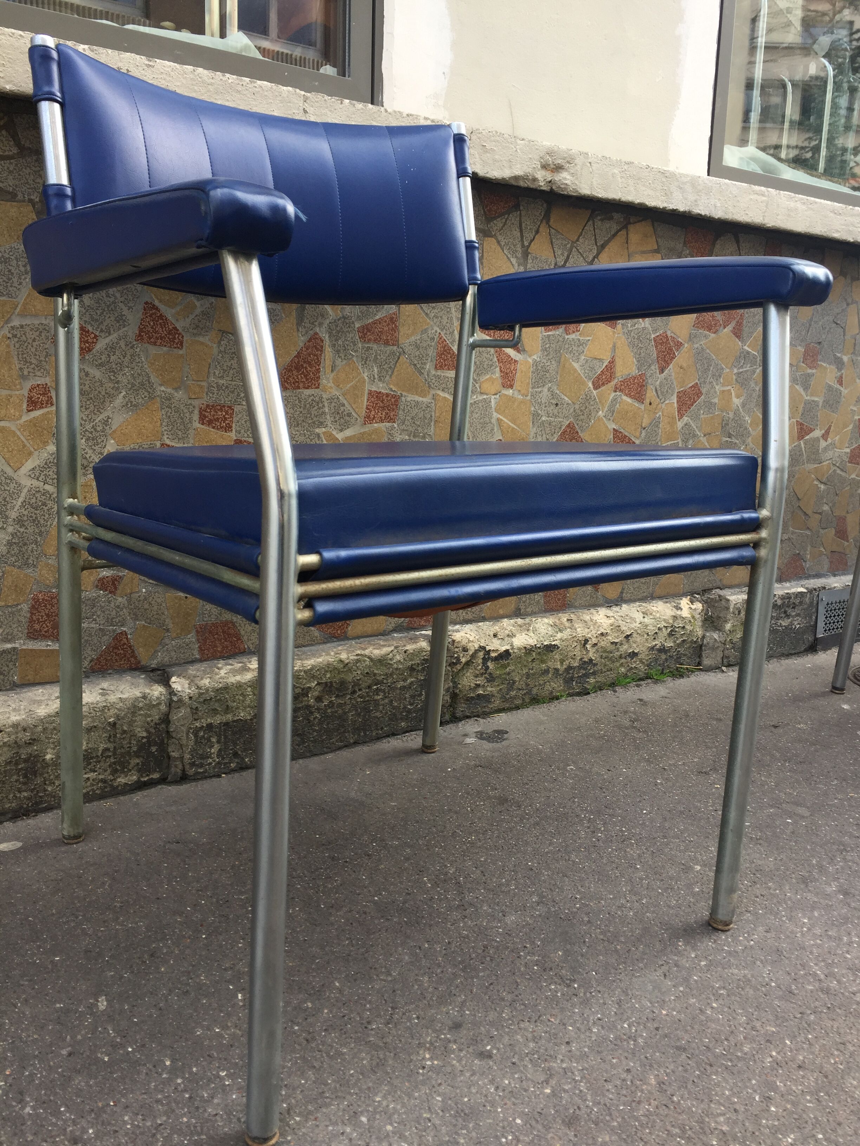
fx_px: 961
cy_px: 573
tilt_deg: -10.1
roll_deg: -1.5
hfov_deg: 48.2
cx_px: 430
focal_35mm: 29
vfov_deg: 61.7
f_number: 2.2
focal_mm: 4.15
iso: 32
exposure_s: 1/247
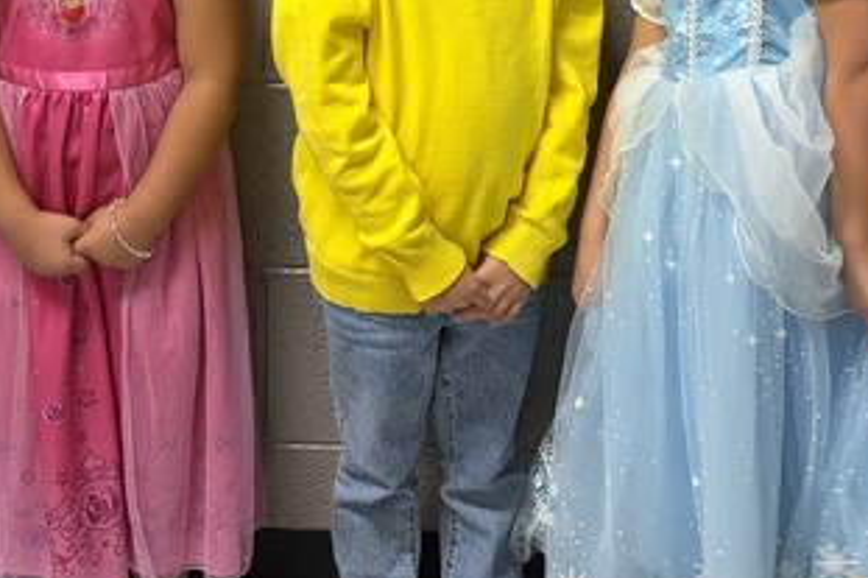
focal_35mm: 89
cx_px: 463
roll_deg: -0.9
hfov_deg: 22.9
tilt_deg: -18.1
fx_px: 2145
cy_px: 39
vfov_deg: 15.1
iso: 200
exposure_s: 1/60
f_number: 1.6
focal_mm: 5.96
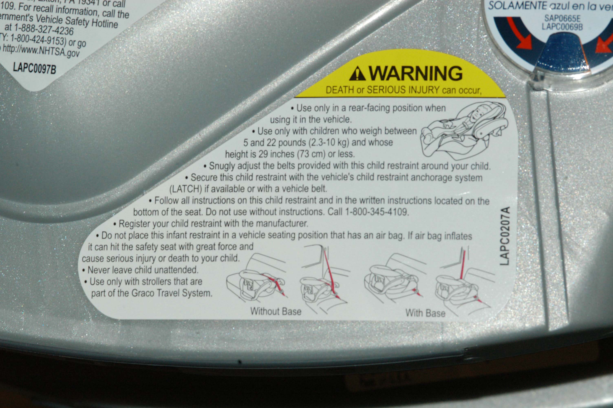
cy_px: 204
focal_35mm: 158
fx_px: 2679
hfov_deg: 13.1
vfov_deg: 8.7
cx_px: 306
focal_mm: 105
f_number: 9
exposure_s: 1/60
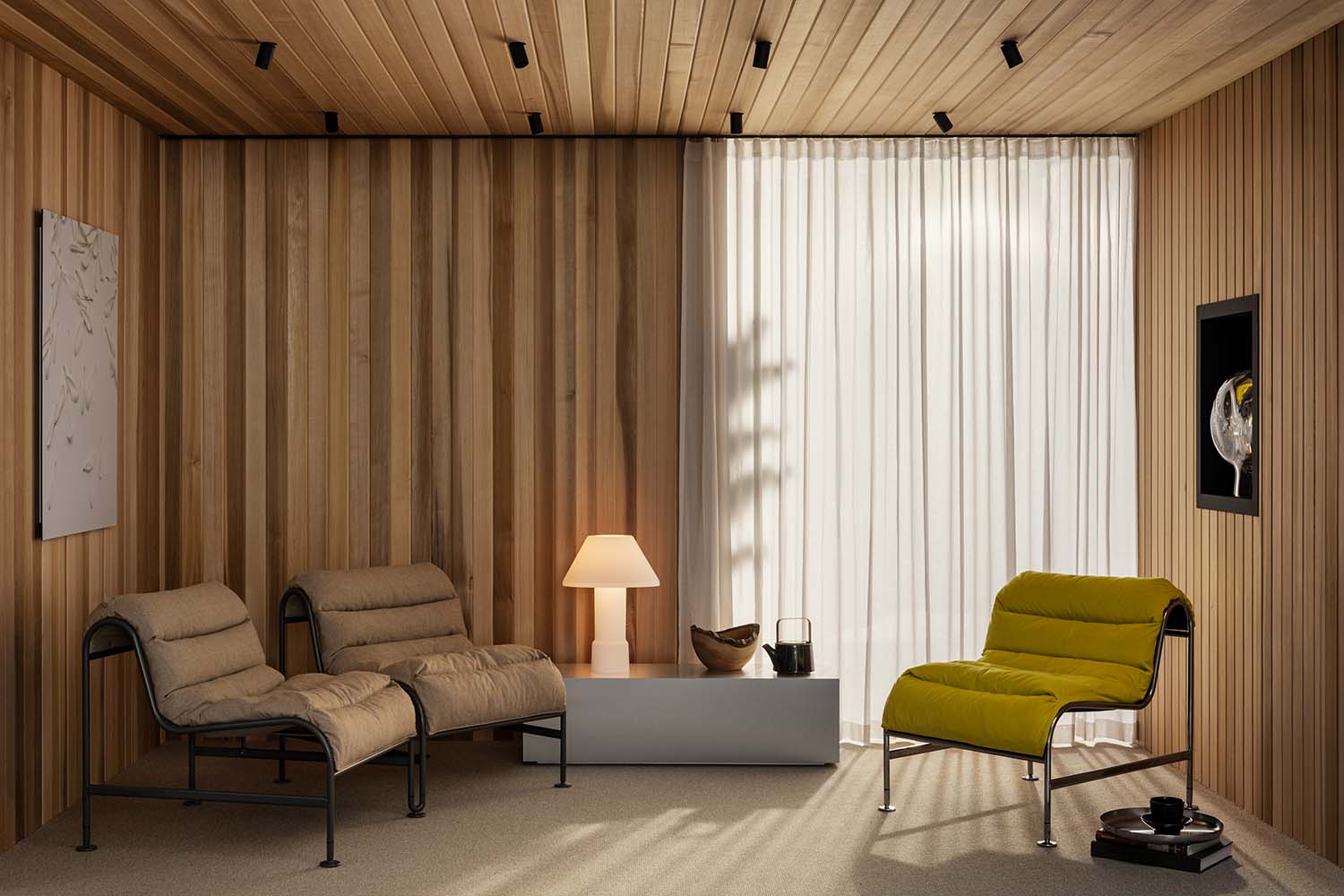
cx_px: 672
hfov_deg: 41.1
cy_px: 448
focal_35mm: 48
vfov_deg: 28.1
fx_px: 1792
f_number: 8
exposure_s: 1/1.25
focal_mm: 48
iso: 160
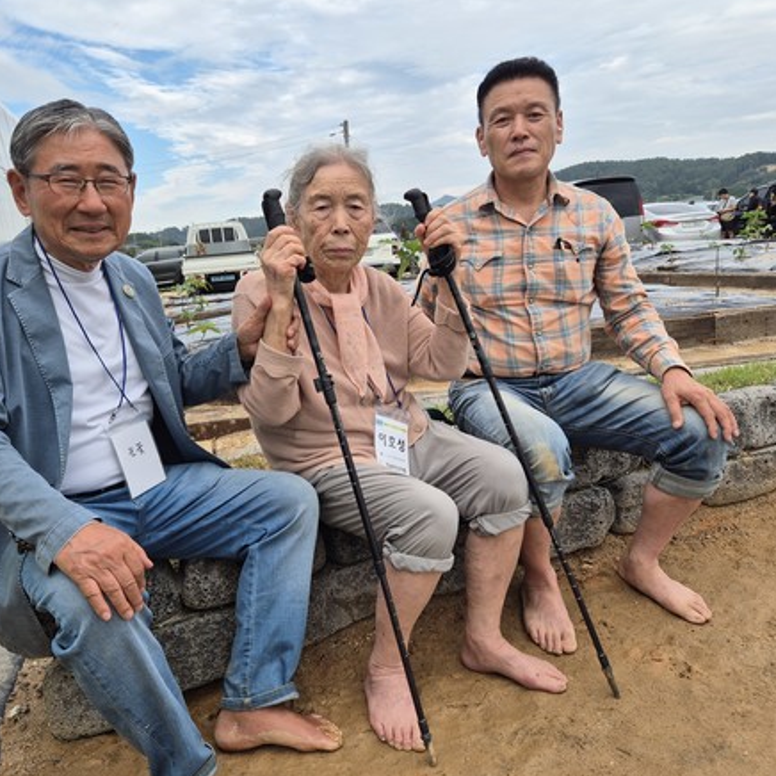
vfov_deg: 57.3
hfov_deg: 57.2
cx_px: 351
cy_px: 395
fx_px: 710
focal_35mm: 28
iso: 25
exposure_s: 1/616
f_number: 1.8
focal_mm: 5.4
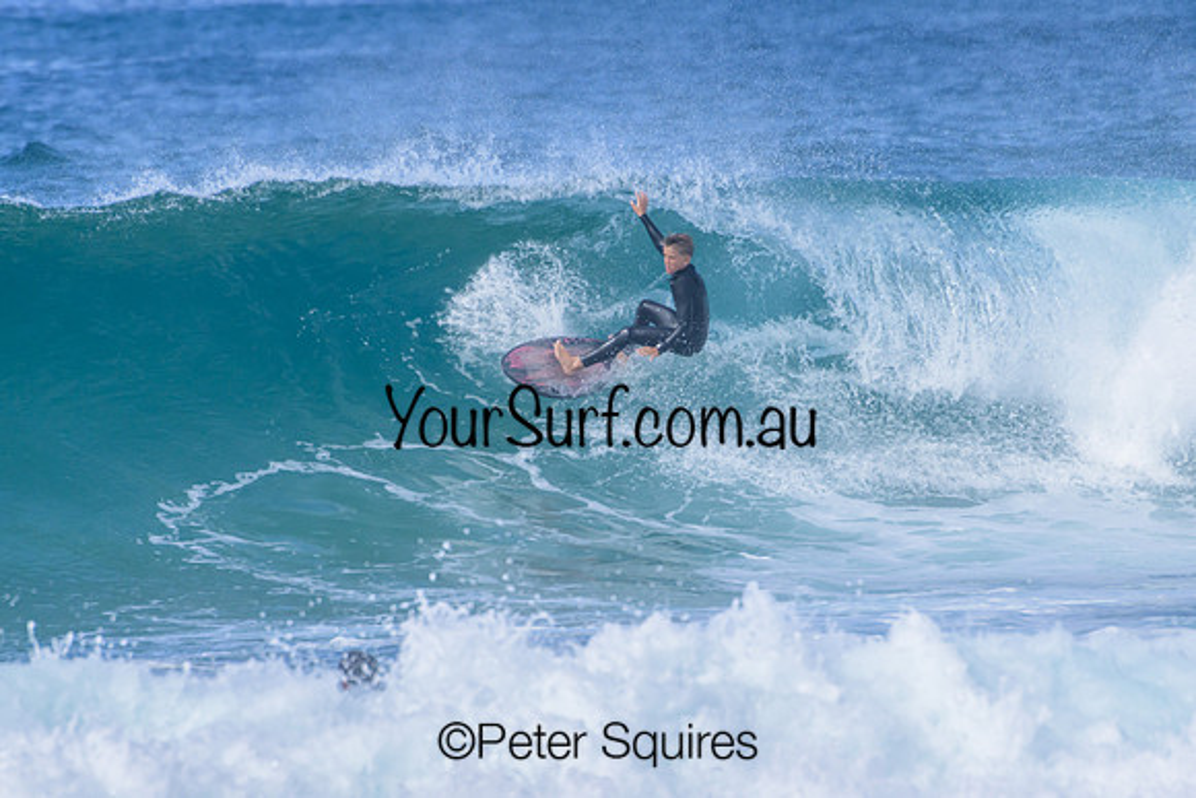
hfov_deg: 2.4
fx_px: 28244
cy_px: 399
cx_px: 598
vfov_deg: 1.6
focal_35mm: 850
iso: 1250
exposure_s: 1/2000
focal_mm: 850
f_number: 11
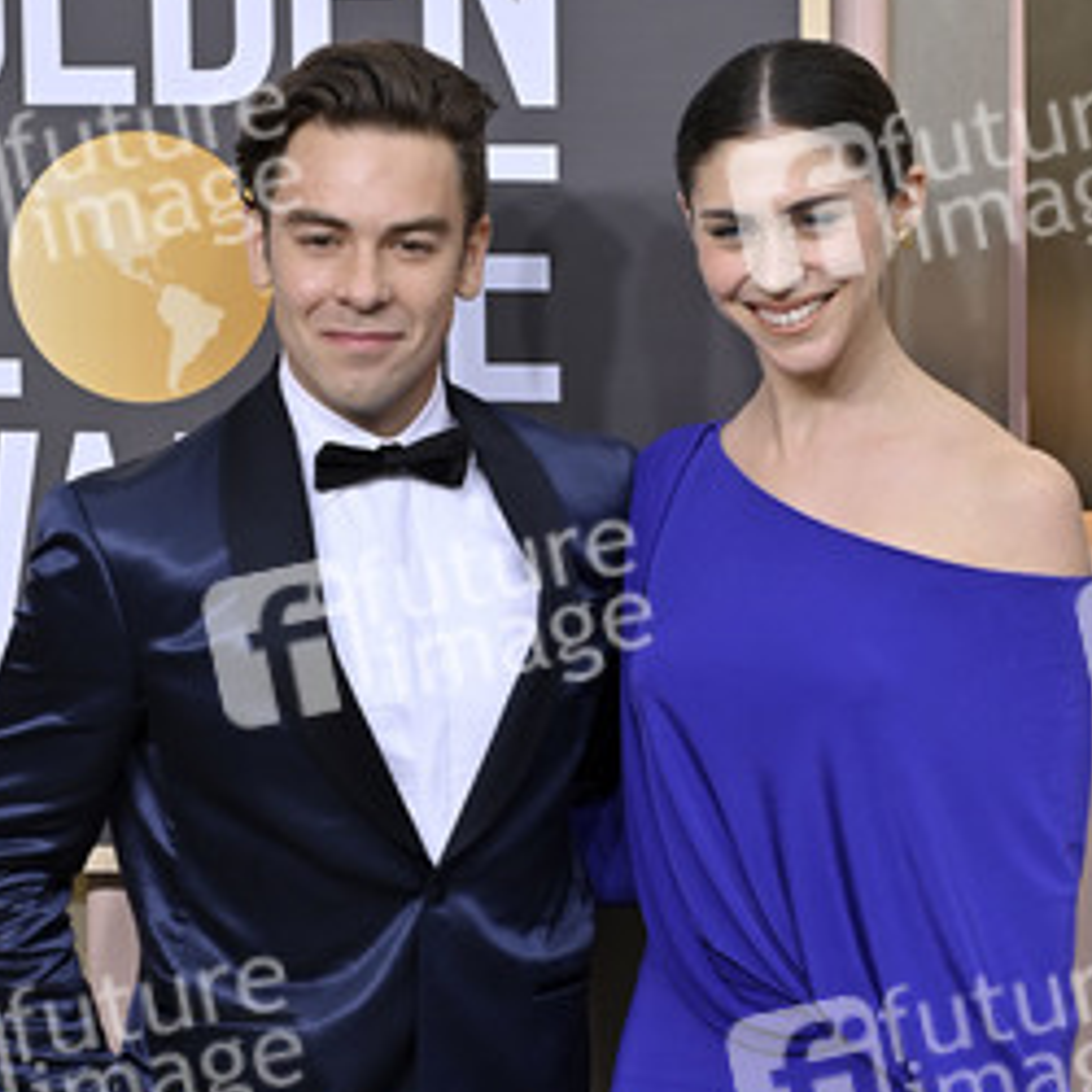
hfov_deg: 11.5
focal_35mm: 152
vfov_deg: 11.5
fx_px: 5425
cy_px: 843
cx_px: 555
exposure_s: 1/640
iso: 800
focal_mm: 112
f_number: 8
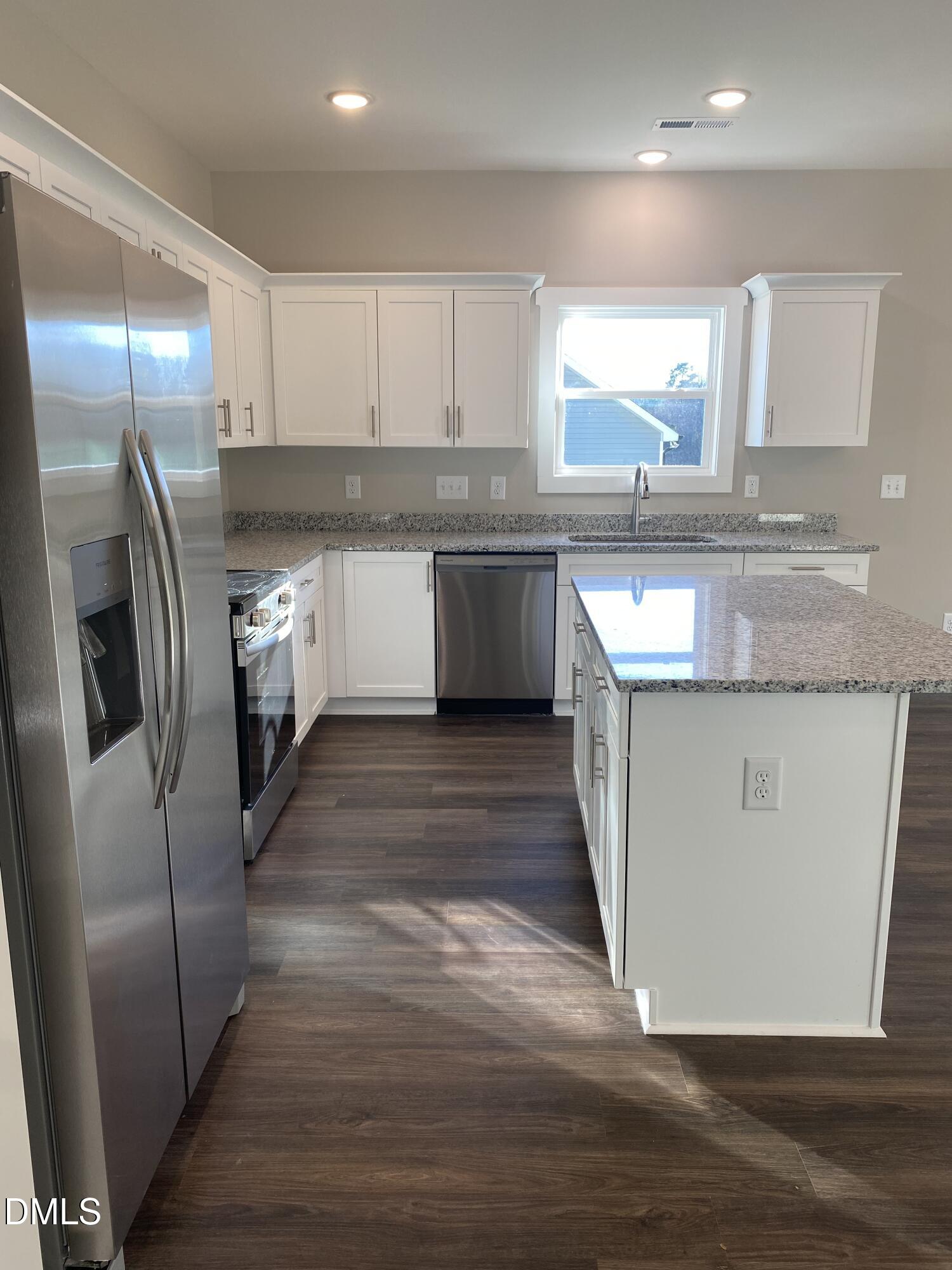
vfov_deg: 67.3
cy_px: 635
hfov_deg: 53.1
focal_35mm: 26
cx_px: 476
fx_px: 953
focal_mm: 4.25
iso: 50
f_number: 1.8
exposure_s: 1/120
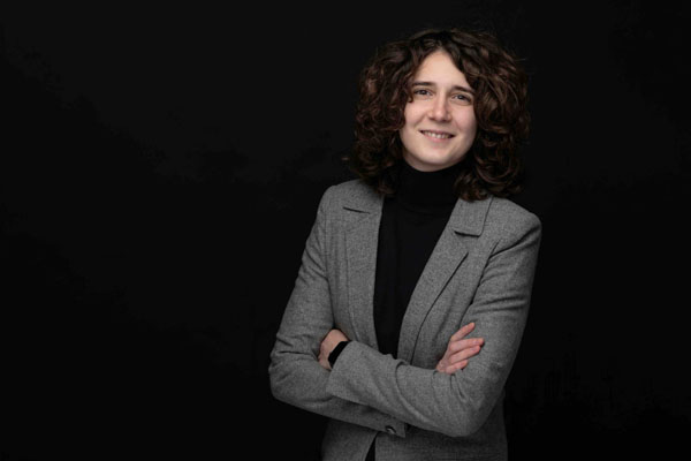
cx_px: 346
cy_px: 230
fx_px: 1631
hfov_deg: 23.9
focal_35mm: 85
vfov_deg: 16.1
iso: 100
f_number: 6.3
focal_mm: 85
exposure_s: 1/200
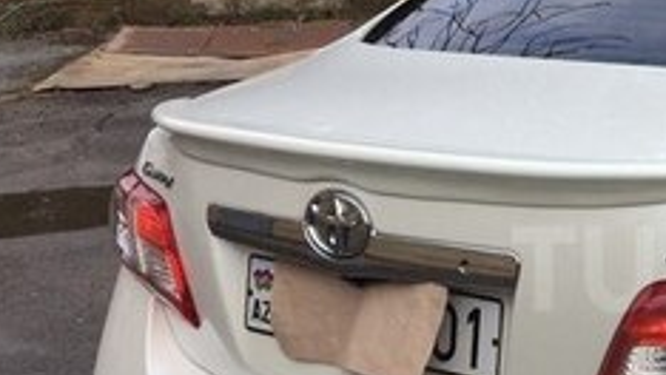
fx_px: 1573
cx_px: 803
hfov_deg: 22.1
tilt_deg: -16.3
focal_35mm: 89
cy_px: 268
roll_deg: +1.0
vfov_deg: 13.6
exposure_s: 1/604
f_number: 2.2
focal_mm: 4.15
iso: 32
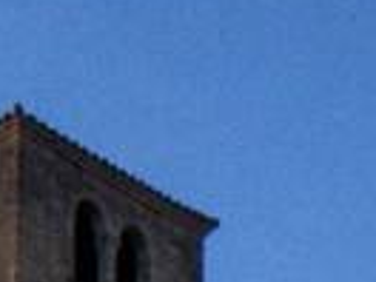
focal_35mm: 255
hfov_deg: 7.7
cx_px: 322
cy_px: 775
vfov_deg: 5.5
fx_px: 2770
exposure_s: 1/160
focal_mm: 35
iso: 800
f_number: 10
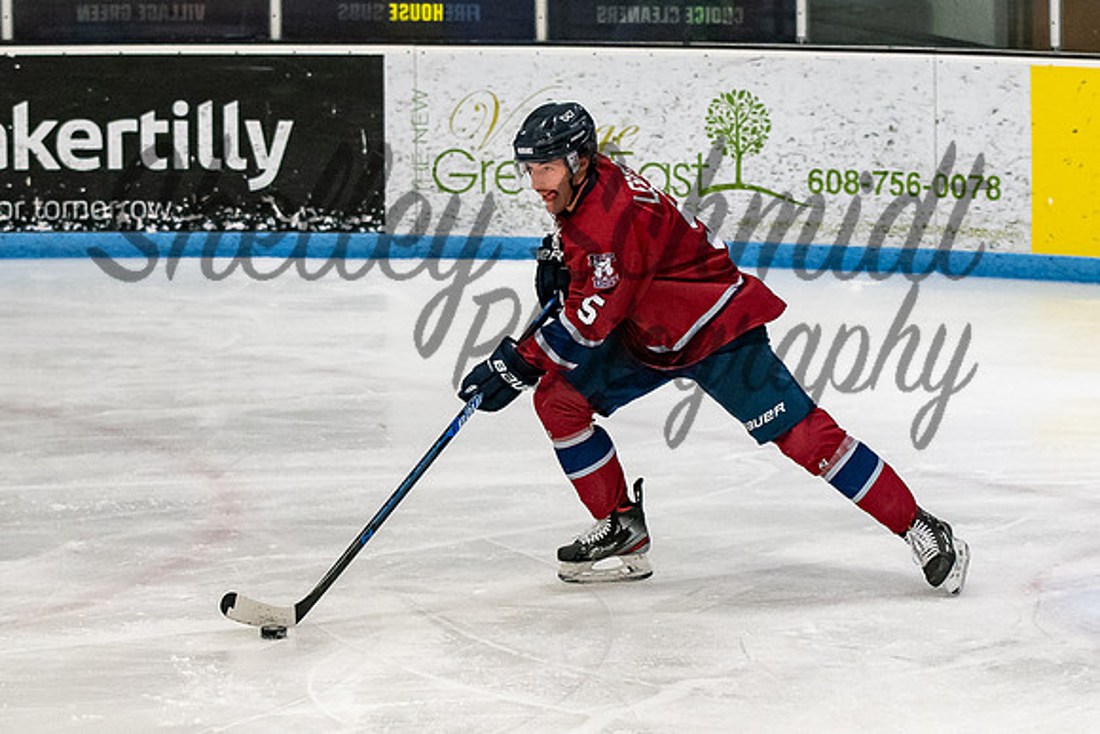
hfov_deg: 9.9
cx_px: 596
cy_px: 262
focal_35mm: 207
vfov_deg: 6.6
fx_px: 6322
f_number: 3.5
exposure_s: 1/800
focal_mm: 80
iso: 2000
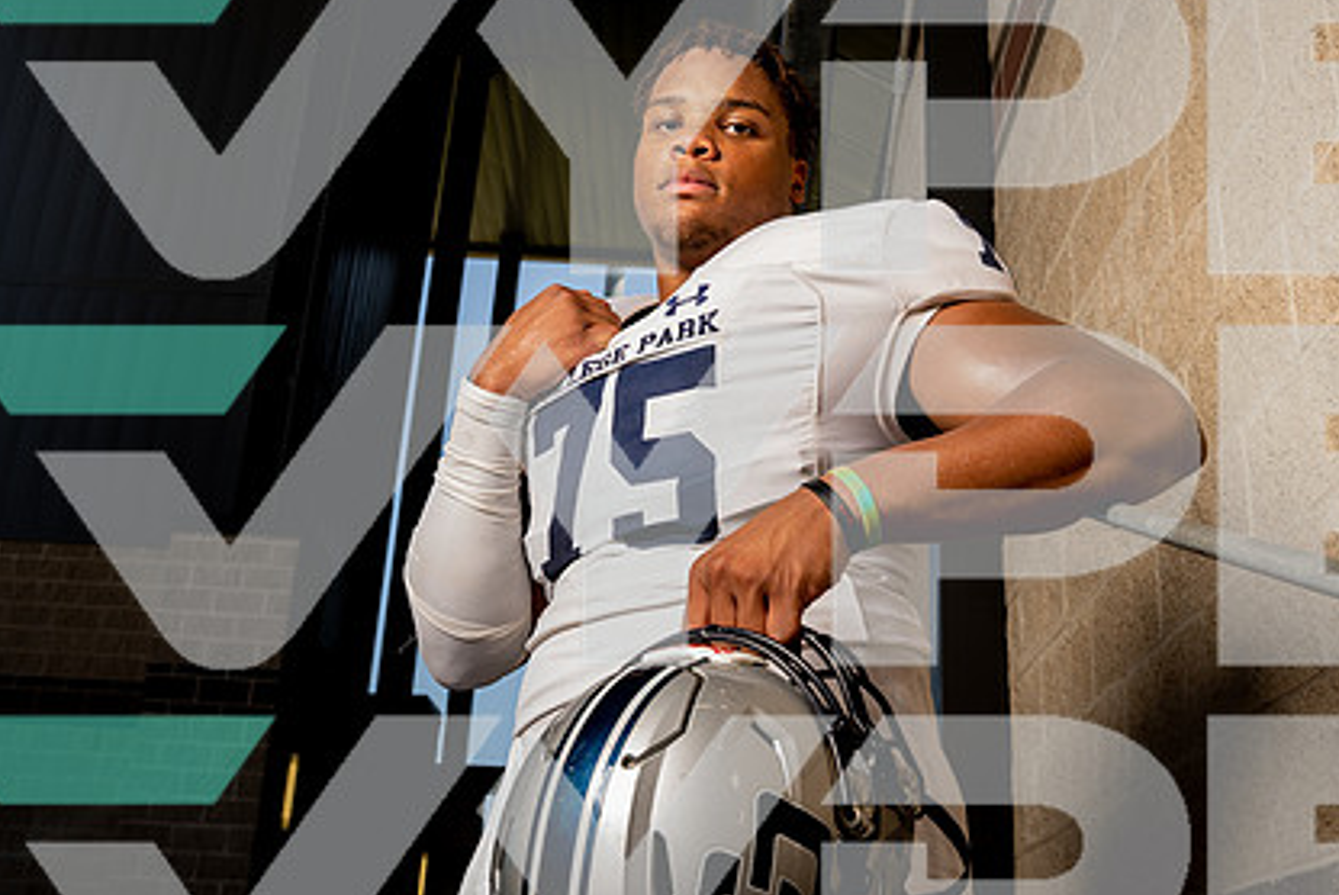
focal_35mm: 39
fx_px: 1452
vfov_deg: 34.2
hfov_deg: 49.4
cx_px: 769
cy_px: 497
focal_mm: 28
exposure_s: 1/250
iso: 80
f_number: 6.3
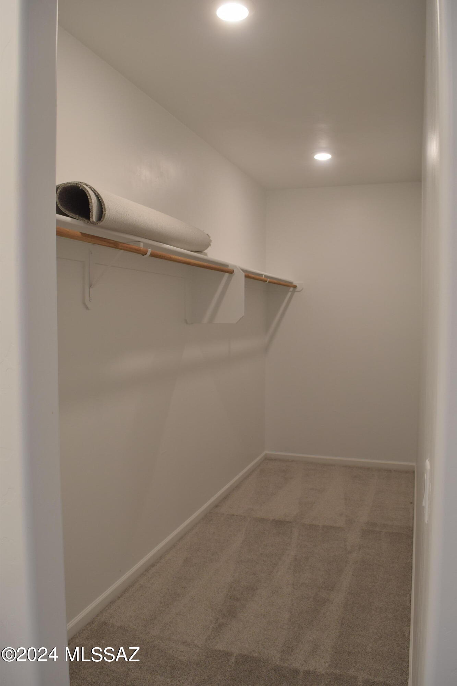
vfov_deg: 67.4
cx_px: 228
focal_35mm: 27
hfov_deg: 47.9
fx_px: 514
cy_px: 343
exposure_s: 1/30
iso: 360
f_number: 5.6
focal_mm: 18
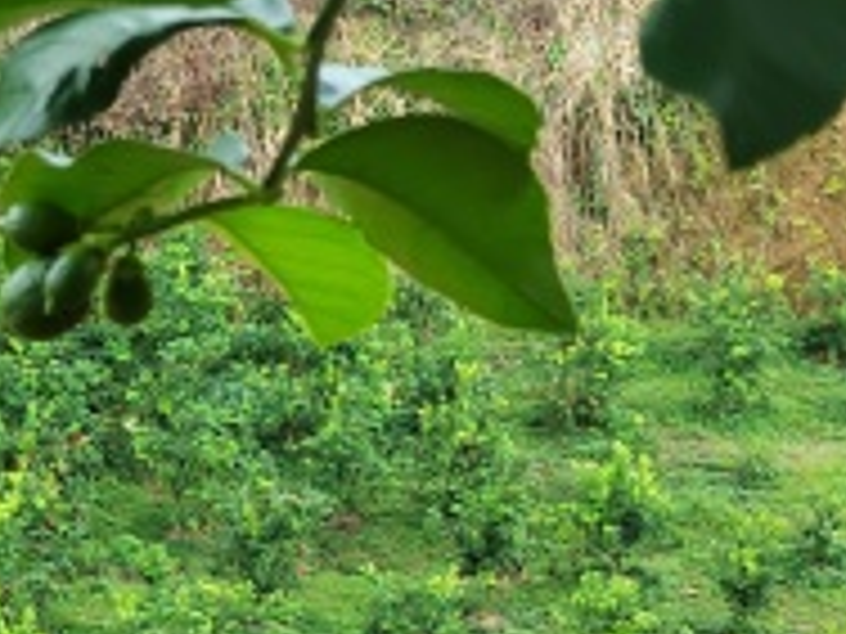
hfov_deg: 19.0
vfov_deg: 15.1
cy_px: 441
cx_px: -144
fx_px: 2395
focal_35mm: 98
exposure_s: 1/100
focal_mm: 5.52
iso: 106
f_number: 1.9
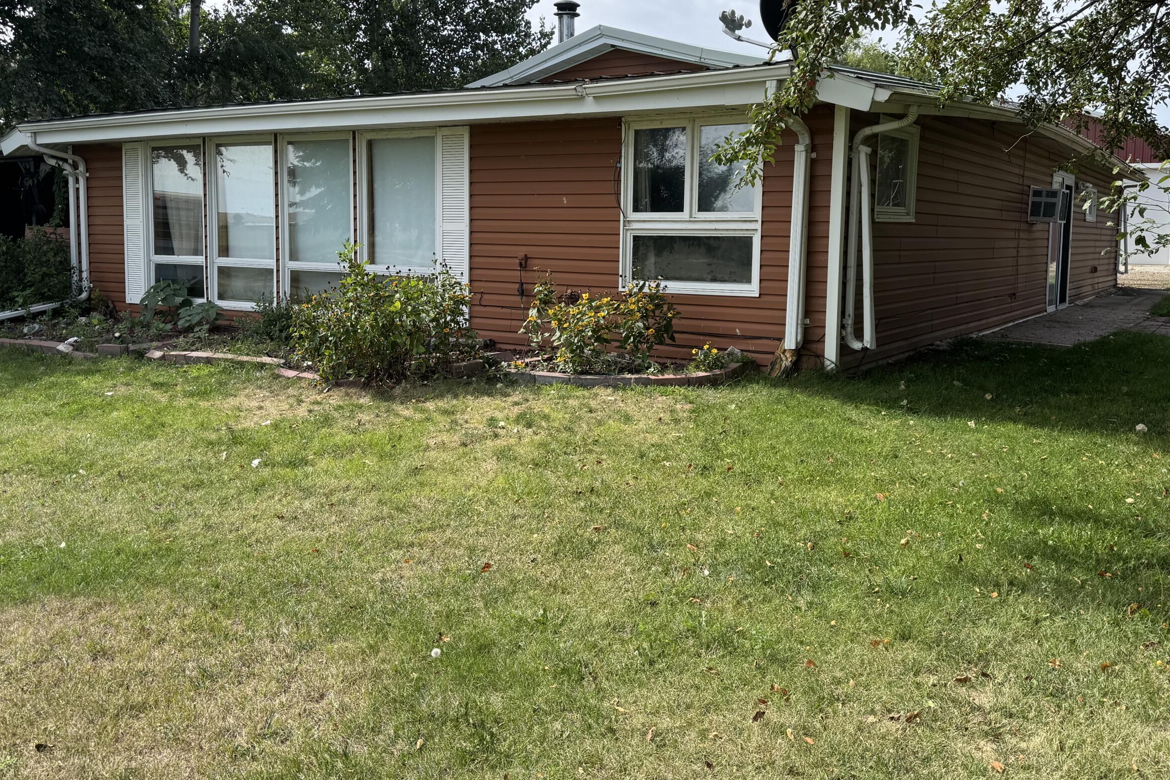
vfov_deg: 41.0
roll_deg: -0.3
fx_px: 1040
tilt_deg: -5.1
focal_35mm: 32
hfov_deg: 58.7
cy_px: 328
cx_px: 584
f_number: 1.78
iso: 80
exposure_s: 1/1980
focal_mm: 6.76
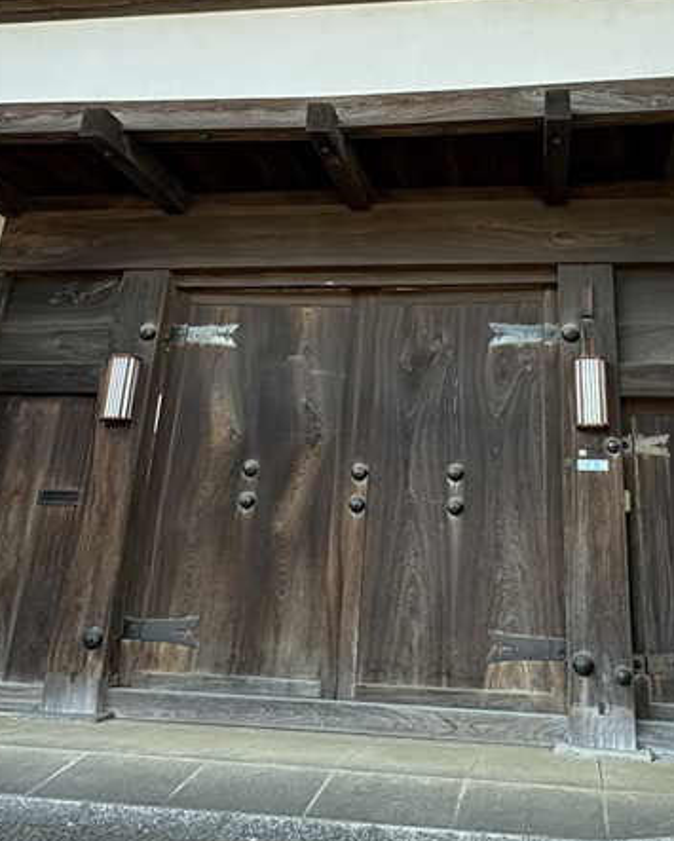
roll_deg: -1.9
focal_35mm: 37
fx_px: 922
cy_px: 175
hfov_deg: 39.9
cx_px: 427
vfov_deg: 46.6
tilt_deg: +25.0
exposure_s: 1/123
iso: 64
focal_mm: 2.22
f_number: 2.2
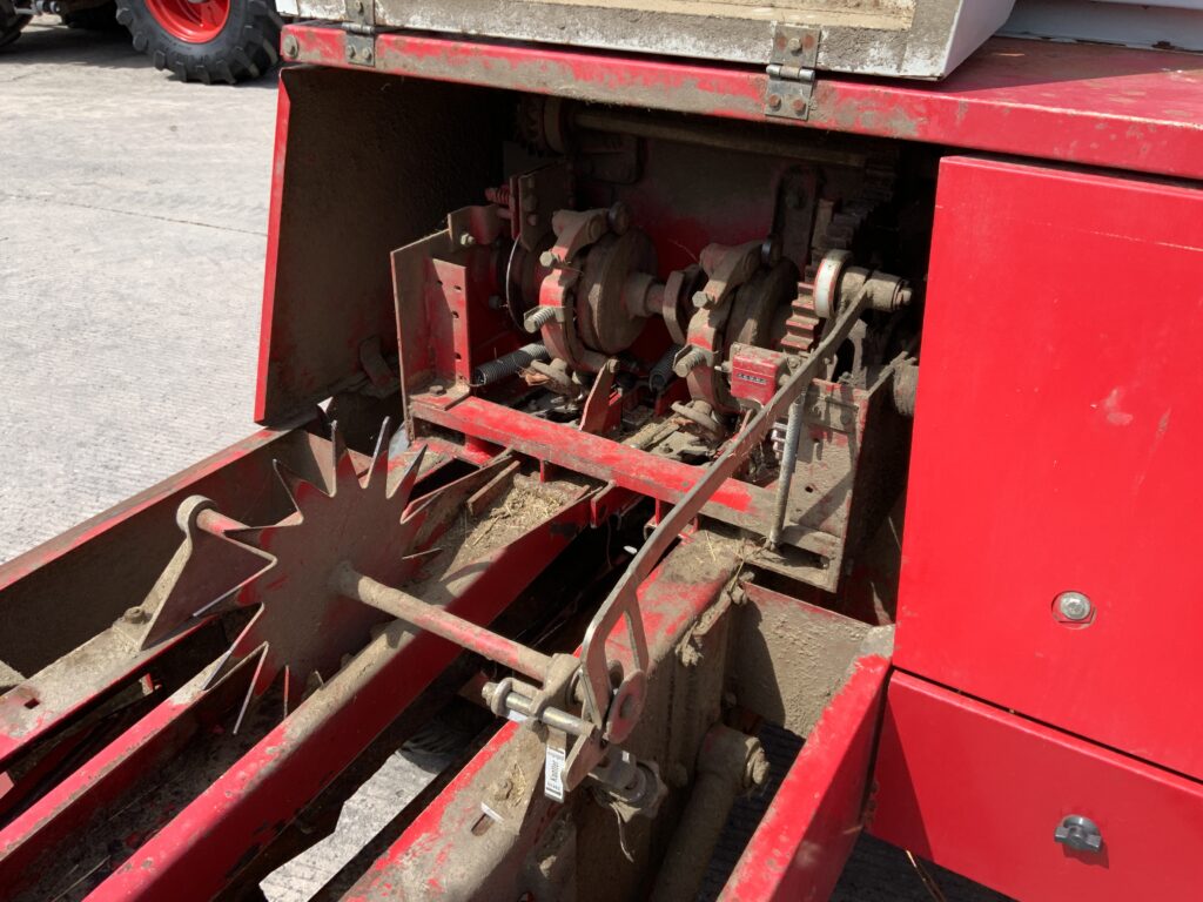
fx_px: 1008
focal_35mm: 29
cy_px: 451
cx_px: 602
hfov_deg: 61.7
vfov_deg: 48.2
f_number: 1.8
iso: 16
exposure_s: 1/855
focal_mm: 3
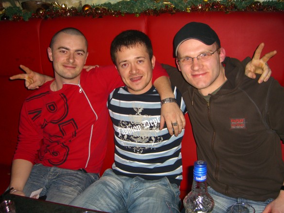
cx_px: 142
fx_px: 320
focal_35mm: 39
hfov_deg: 47.9
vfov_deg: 36.8
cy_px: 104
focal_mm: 7.9
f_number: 2.8
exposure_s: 1/60
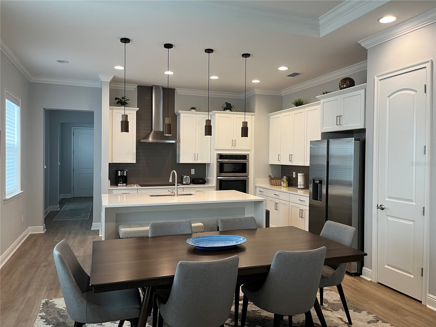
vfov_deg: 53.1
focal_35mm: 26
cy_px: 164
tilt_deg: -0.5
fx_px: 327
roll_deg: +0.1
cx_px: 218
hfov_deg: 67.3
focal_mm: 5.1
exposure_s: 1/60
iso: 100
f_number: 1.6
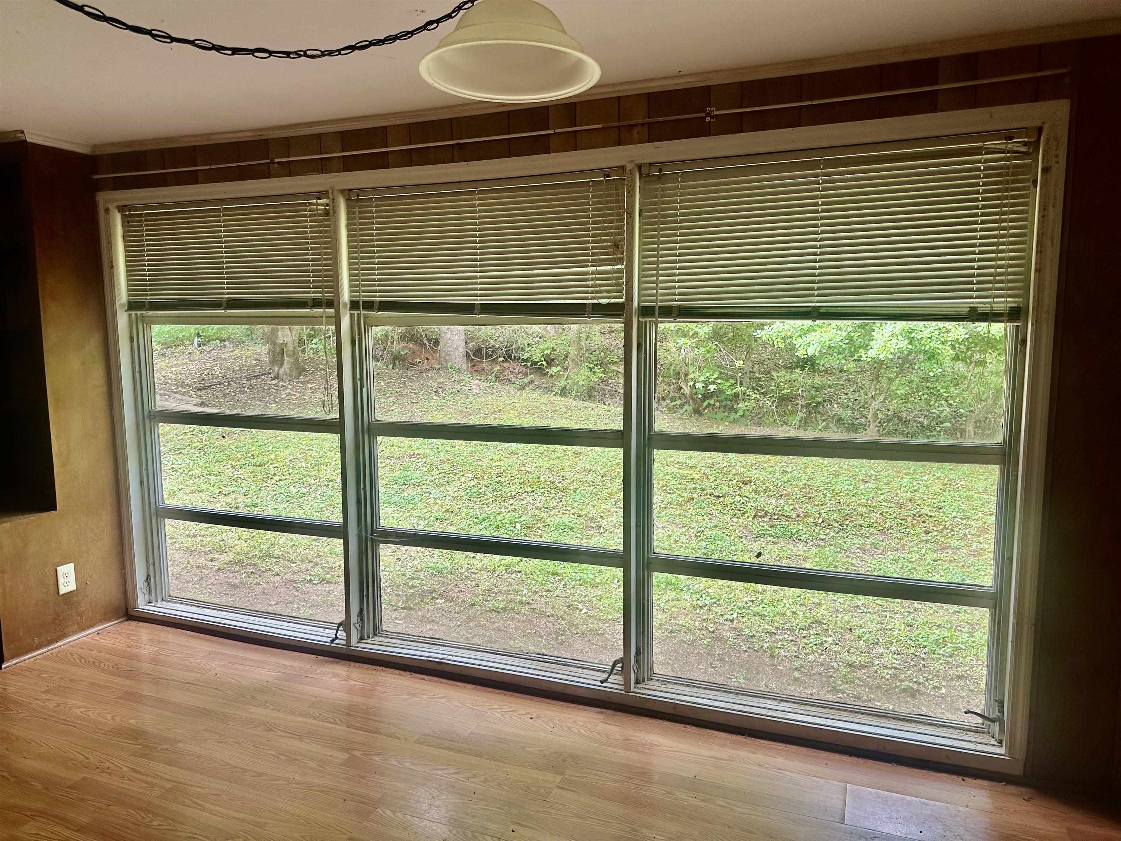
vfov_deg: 56.8
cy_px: 420
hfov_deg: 71.6
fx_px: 777
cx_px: 560
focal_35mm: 24
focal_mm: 6.86
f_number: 1.78
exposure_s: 1/121
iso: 125
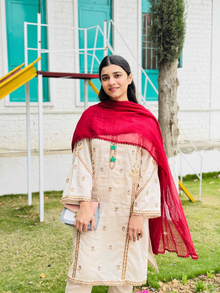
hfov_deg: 30.3
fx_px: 407
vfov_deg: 39.7
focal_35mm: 48
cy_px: 146
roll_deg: +1.4
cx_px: 110
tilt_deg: -5.9
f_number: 1.78
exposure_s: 1/60
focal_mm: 6.86
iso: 100
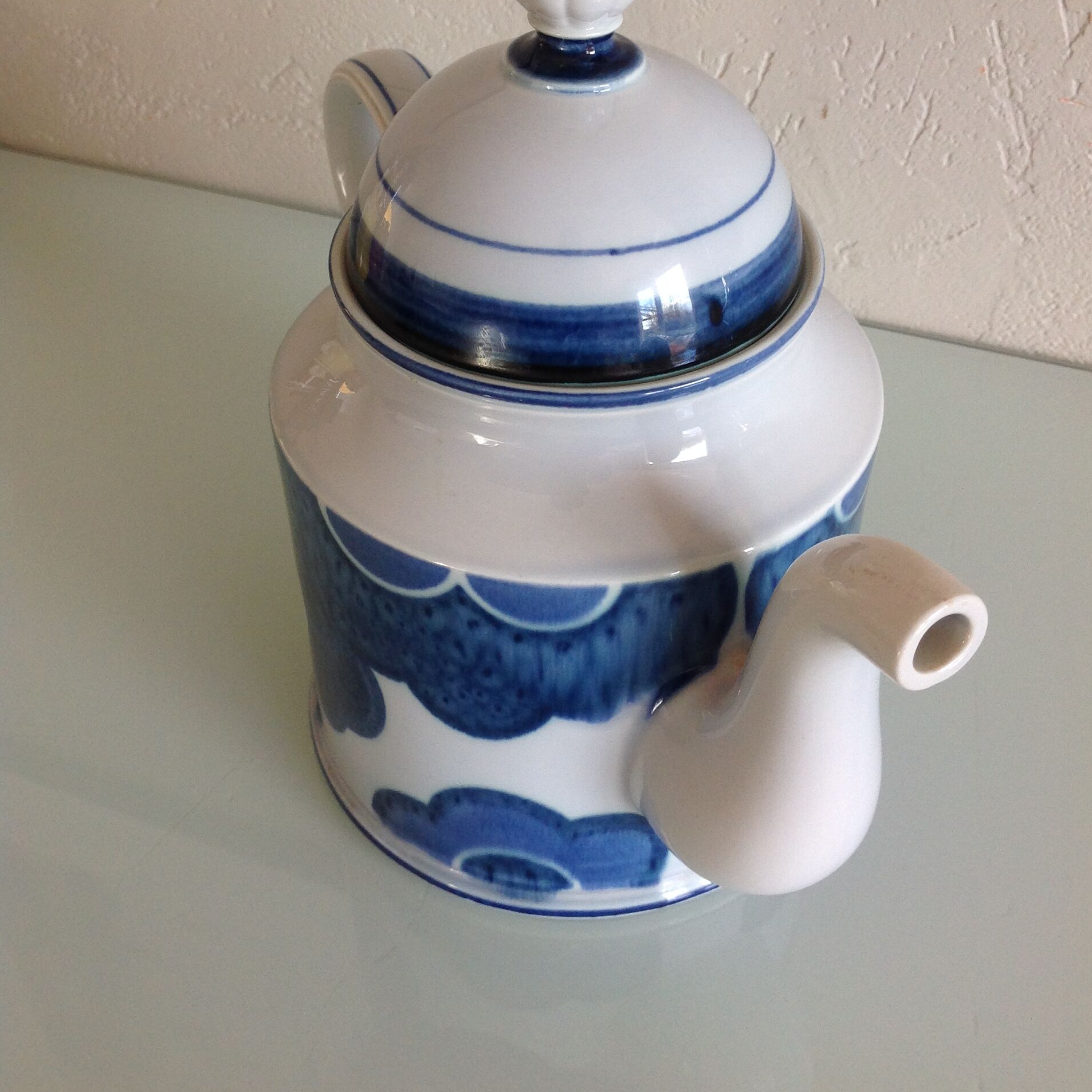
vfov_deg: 39.7
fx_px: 1499
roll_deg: +1.3
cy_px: 407
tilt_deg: -38.5
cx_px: 554
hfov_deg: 40.0
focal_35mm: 42
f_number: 2.4
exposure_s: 1/120
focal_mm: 4.28
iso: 80
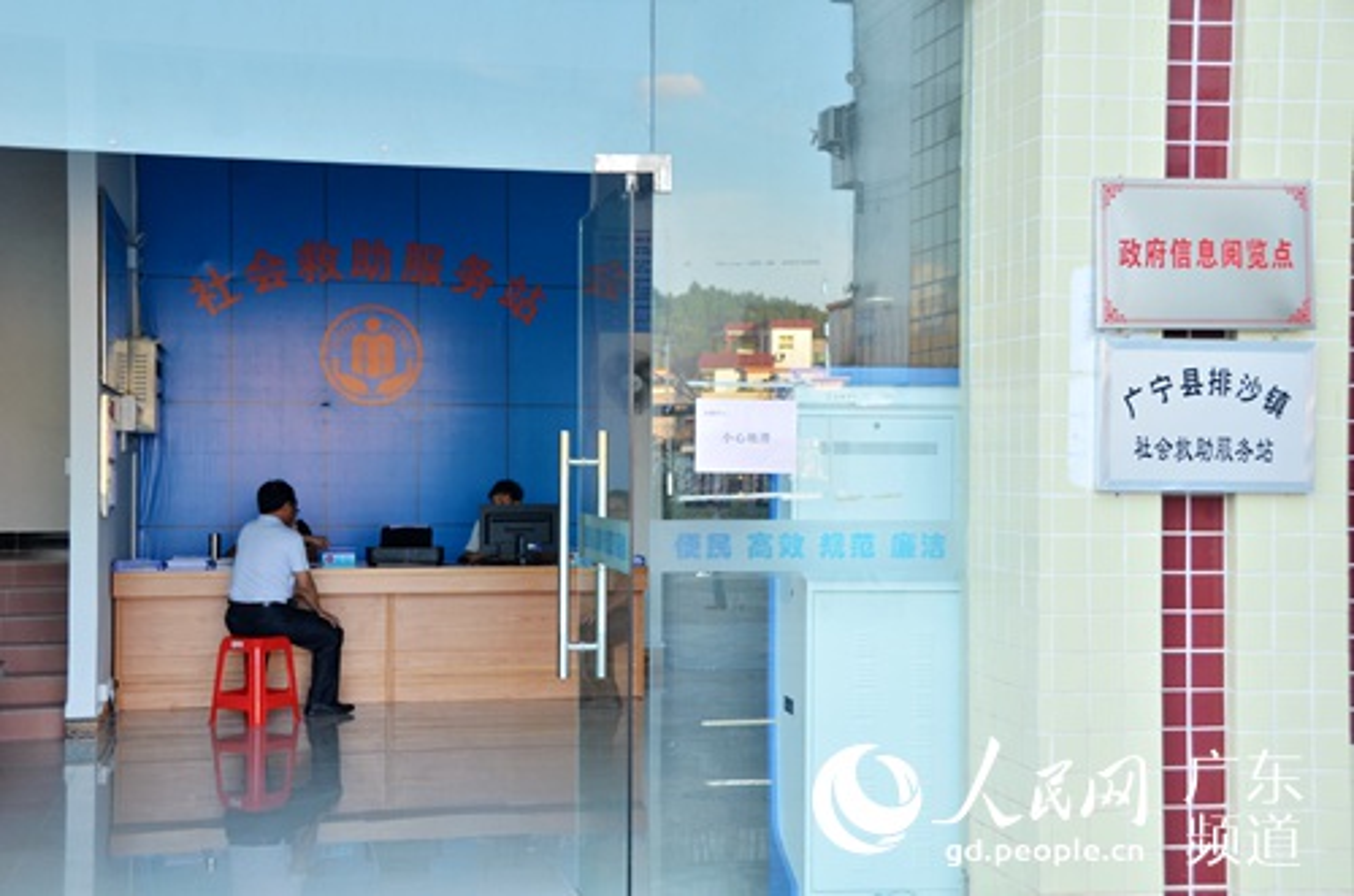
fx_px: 1801
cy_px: 448
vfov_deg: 27.9
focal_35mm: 48
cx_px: 677
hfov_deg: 41.2
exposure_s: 1/200
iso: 400
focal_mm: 32
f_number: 6.3
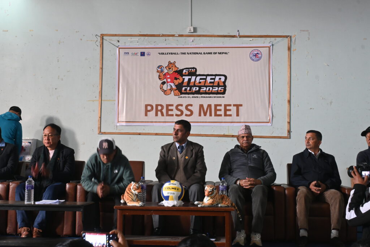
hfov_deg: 41.7
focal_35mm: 47
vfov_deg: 28.5
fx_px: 486
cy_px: 124
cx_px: 185
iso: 1250
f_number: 9
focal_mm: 31.5
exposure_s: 1/13
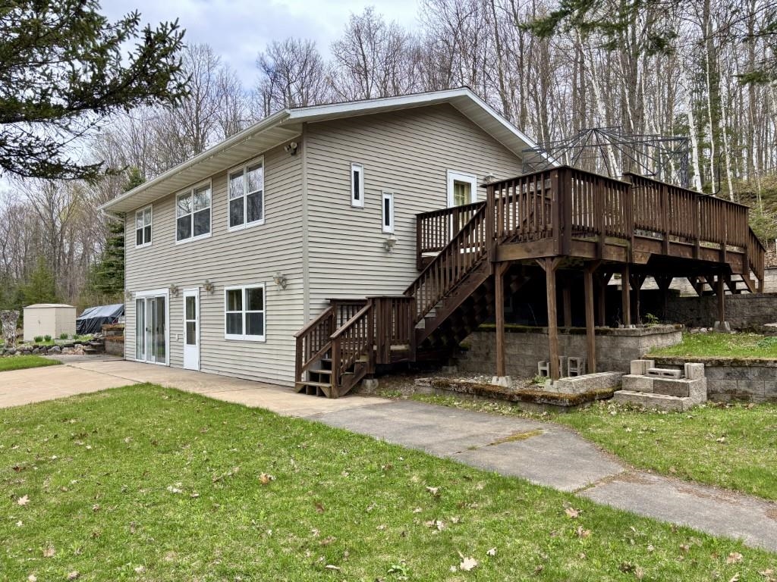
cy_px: 291
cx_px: 388
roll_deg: +0.5
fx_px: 584
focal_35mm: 26
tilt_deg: +1.9
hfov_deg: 67.3
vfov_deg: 53.1
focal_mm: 5.96
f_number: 1.6
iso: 50
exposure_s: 1/787
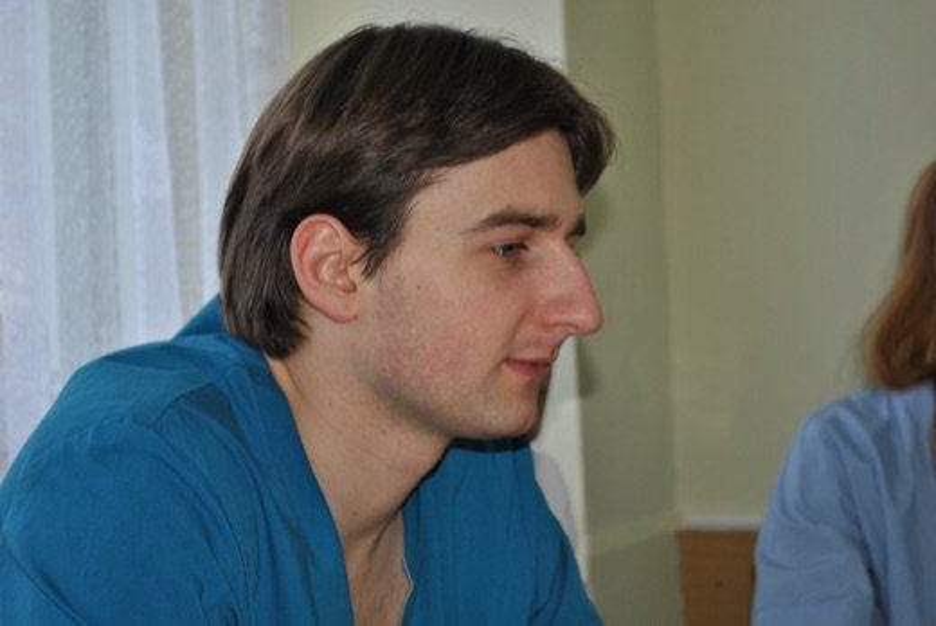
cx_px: 468
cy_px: 313
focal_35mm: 78
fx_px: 2030
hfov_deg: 26.0
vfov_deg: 17.5
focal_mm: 52
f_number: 5.6
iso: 200
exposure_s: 1/60
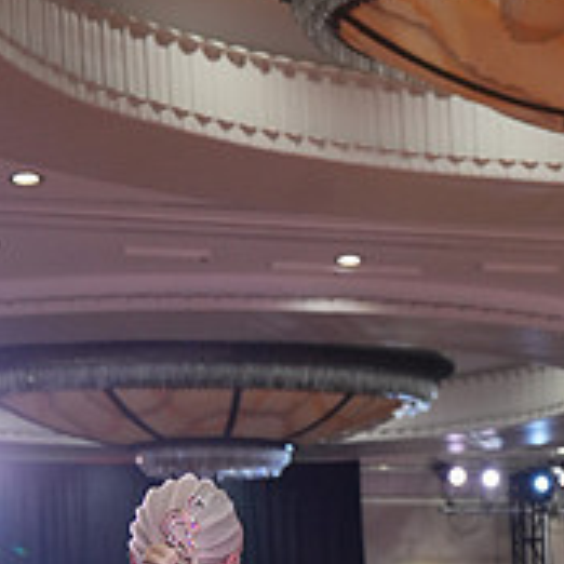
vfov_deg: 13.5
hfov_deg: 14.2
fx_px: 2249
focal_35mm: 122
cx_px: 494
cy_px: 840
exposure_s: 1/500
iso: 1600
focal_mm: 43
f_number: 4
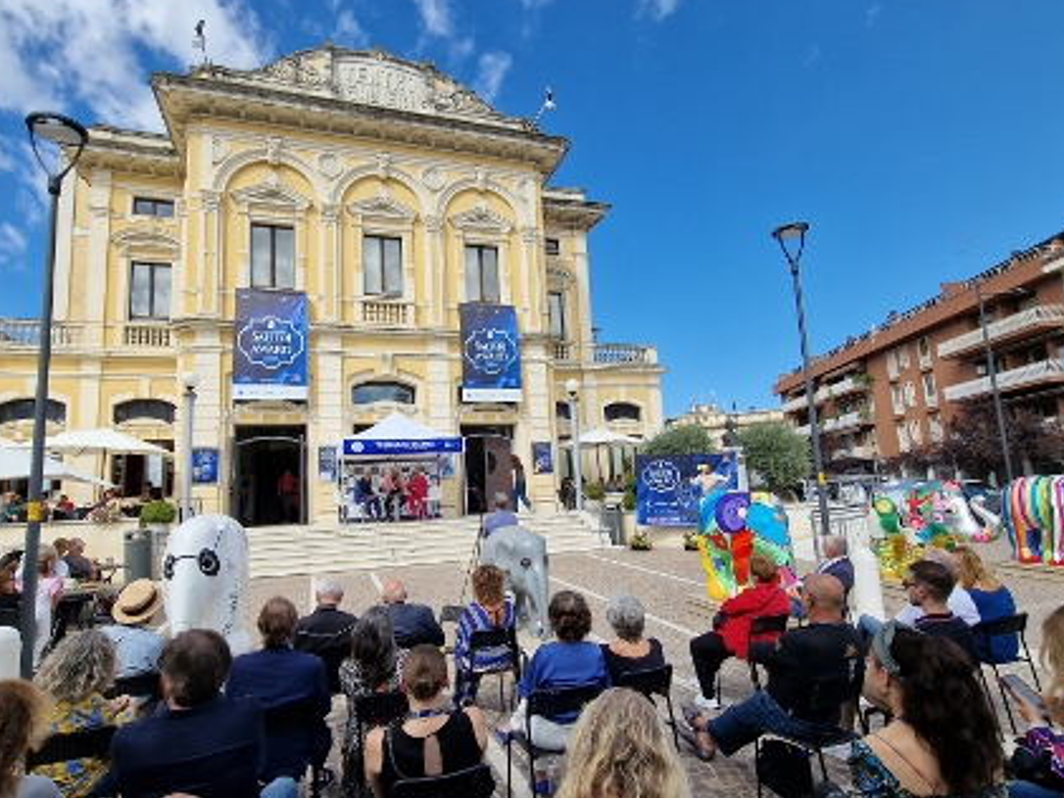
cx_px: 503
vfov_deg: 74.6
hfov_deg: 90.9
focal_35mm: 17
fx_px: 523
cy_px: 431
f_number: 2.2
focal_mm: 2.2
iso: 50
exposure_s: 1/2040
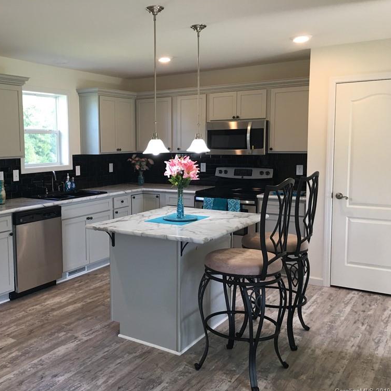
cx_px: 128
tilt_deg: -5.1
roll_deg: +0.2
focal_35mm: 35
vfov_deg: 47.2
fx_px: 447
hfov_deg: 46.4
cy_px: 196
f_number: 2.2
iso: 40
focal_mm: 4.15
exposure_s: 1/30
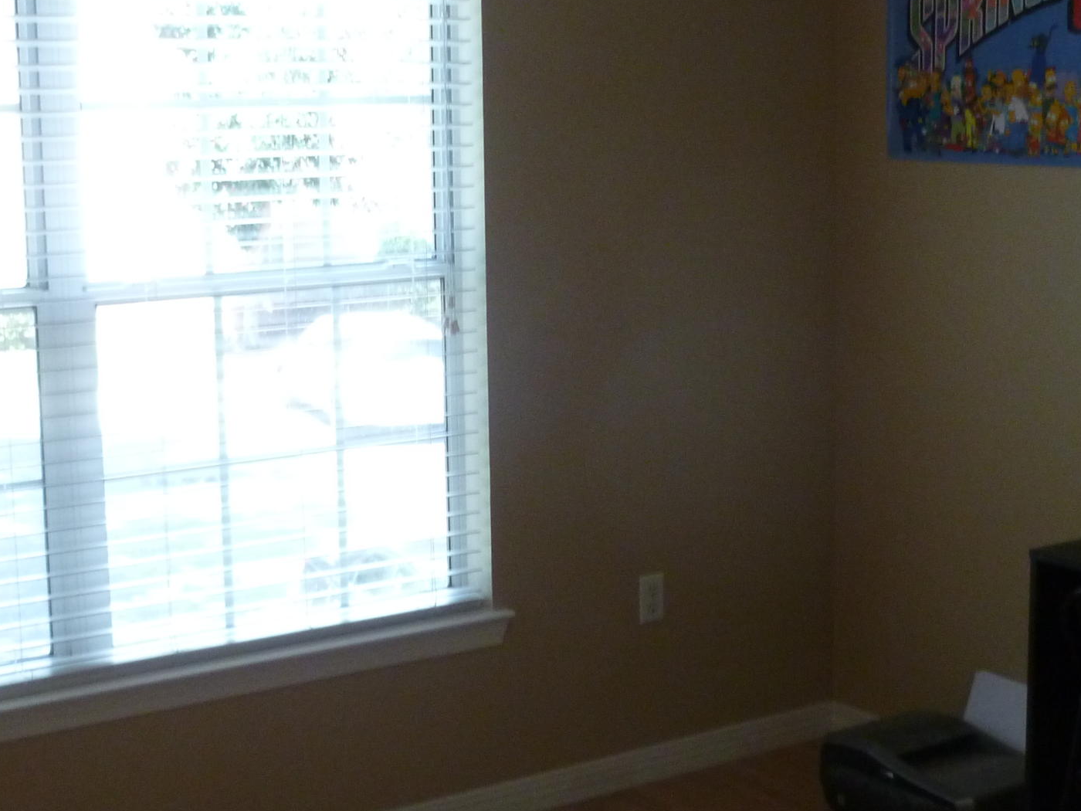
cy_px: 338
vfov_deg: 24.4
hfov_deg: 32.2
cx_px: 568
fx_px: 1874
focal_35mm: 60
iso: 250
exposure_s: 1/60
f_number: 3.3
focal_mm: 5
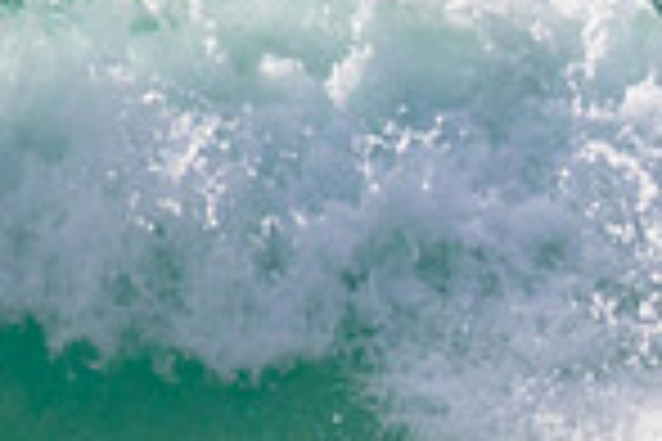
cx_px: 1238
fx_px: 57939
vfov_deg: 0.4
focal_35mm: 3151
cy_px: 160
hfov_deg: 0.7
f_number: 11
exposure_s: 1/2000
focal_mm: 800
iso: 900
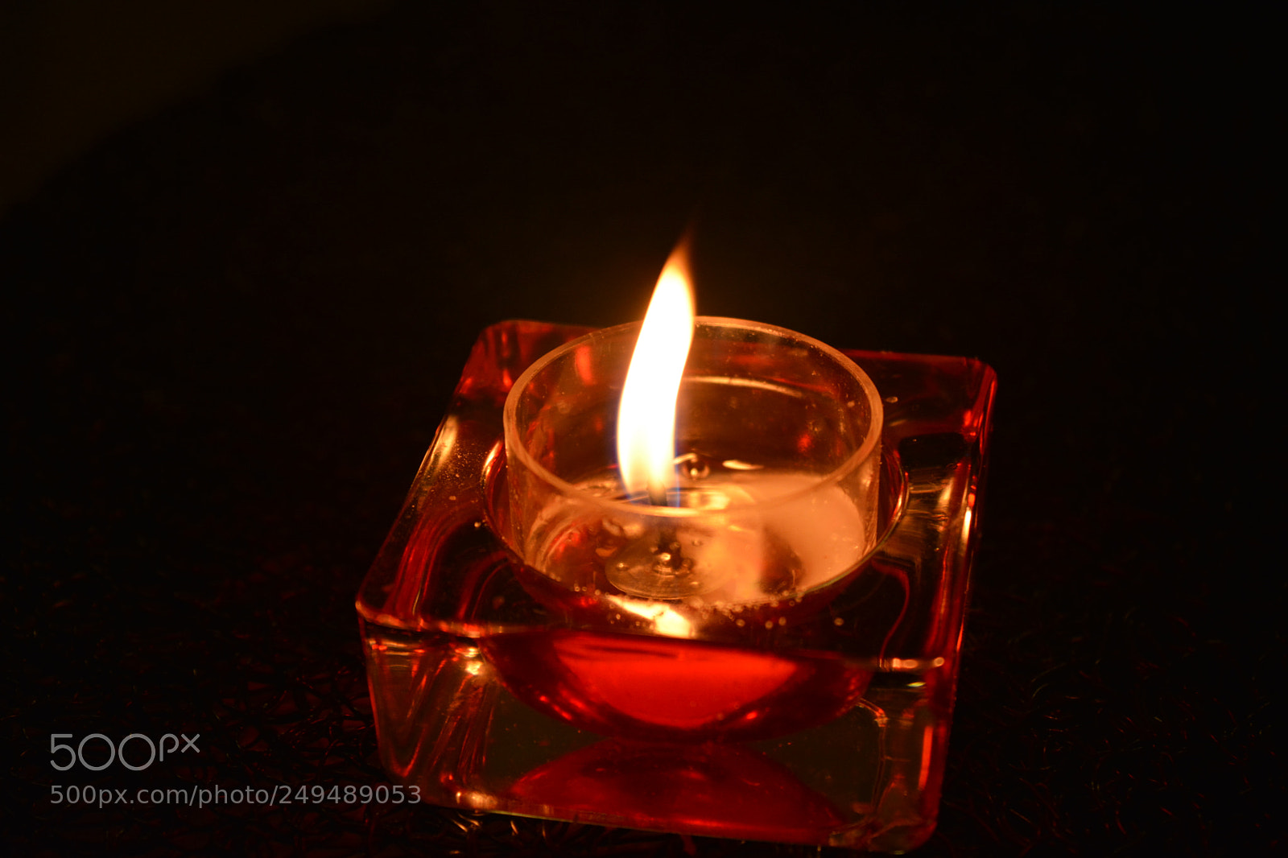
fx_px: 2951
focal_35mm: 82
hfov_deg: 24.6
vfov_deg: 16.5
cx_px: 644
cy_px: 429
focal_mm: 55
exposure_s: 1/50
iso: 800
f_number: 5.6
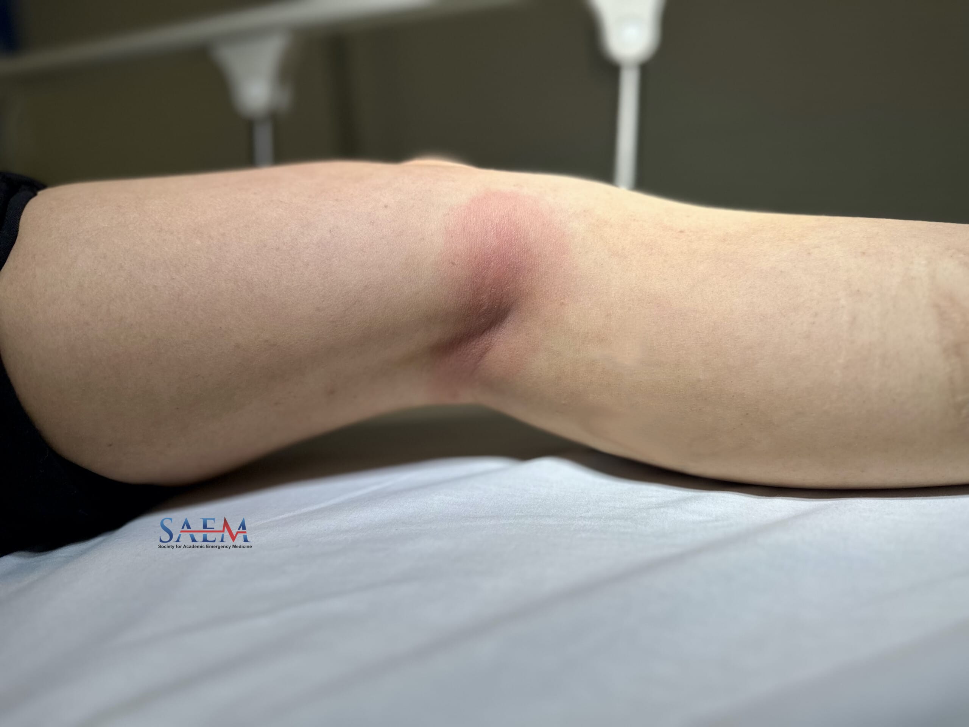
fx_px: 672
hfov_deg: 71.6
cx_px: 484
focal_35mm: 24
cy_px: 364
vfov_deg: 56.8
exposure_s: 1/458
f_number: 1.78
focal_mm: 6.86
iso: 80
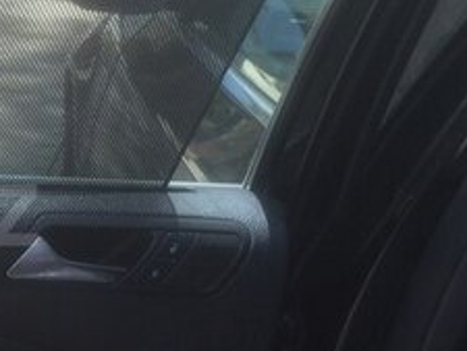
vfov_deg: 17.4
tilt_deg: -23.1
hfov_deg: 20.6
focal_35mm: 85
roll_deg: -5.2
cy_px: 215
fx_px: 1147
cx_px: -174
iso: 32
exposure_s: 1/146
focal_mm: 4.15
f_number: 2.2
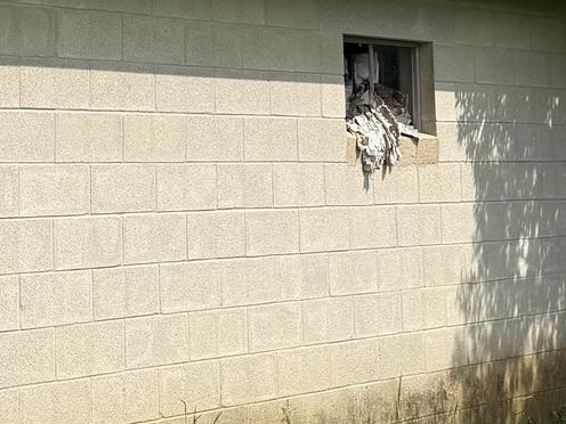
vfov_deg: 14.5
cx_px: -47
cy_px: -81
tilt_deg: +6.5
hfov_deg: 19.1
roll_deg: +0.8
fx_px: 1619
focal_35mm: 99
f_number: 1.78
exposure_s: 1/4167
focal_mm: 6.76
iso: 80
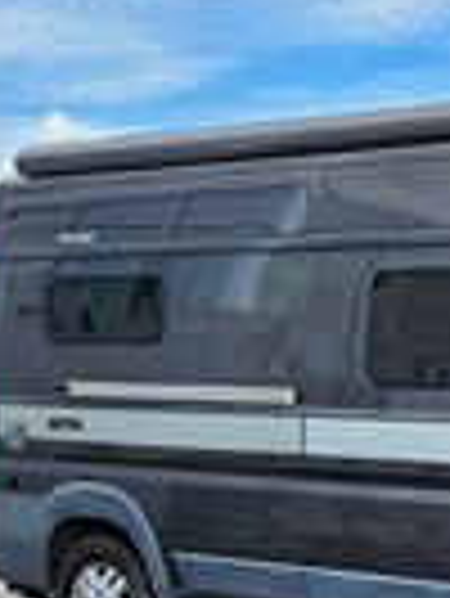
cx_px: 621
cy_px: 585
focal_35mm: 69
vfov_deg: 26.7
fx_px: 1194
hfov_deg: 19.3
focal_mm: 5.4
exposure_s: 1/703
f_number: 1.8
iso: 20
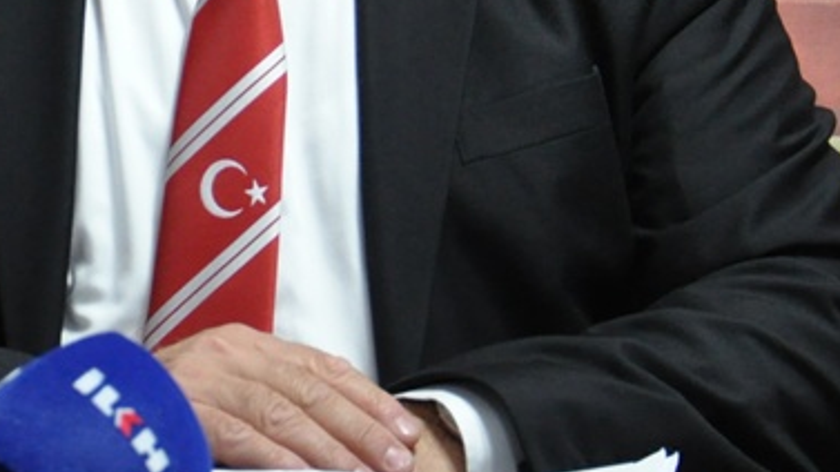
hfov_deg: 8.4
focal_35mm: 256
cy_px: -120
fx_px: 5699
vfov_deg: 4.7
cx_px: 209
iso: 1000
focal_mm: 45
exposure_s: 1/30
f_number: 4.8
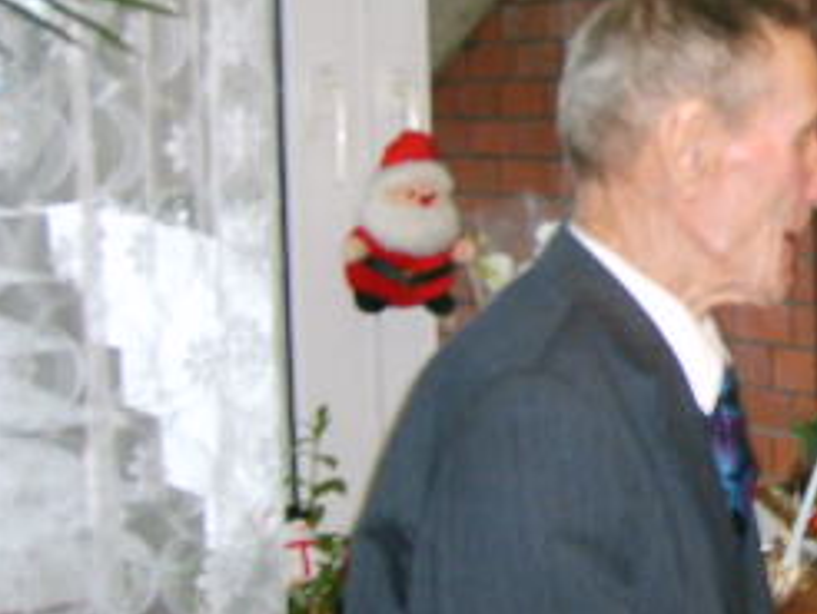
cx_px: 1049
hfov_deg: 19.8
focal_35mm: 91
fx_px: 2150
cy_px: 252
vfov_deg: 16.3
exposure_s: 1/30
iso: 139
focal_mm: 5.8
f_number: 2.8
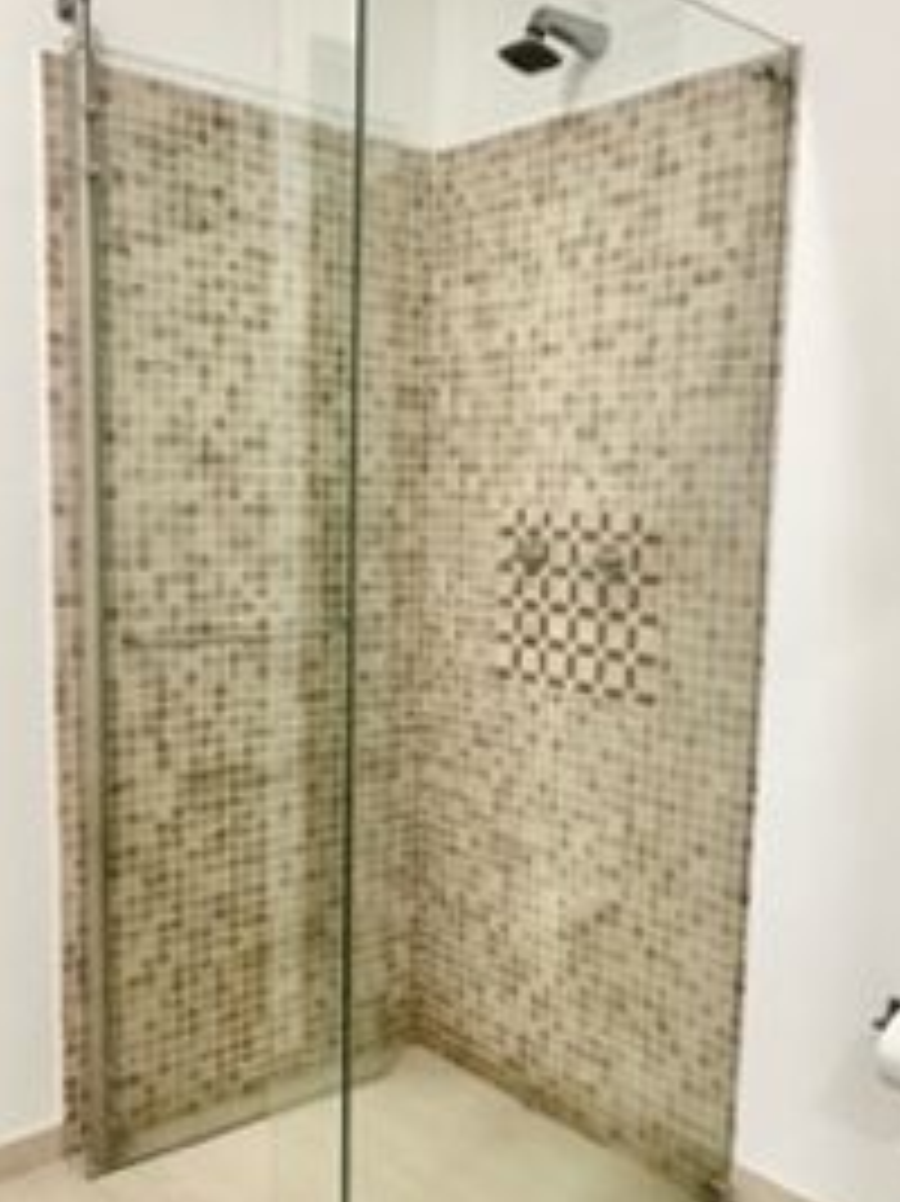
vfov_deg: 52.6
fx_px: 1214
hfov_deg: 40.6
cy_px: 653
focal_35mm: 35
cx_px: 412
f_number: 2.2
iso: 400
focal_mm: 2.22
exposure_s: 1/60
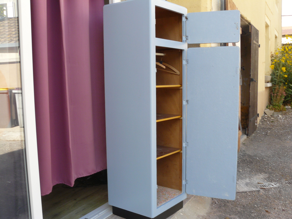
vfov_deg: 39.7
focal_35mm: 36
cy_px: 110
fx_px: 304
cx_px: 146
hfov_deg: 51.4
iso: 100
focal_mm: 6
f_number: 4
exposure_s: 1/100
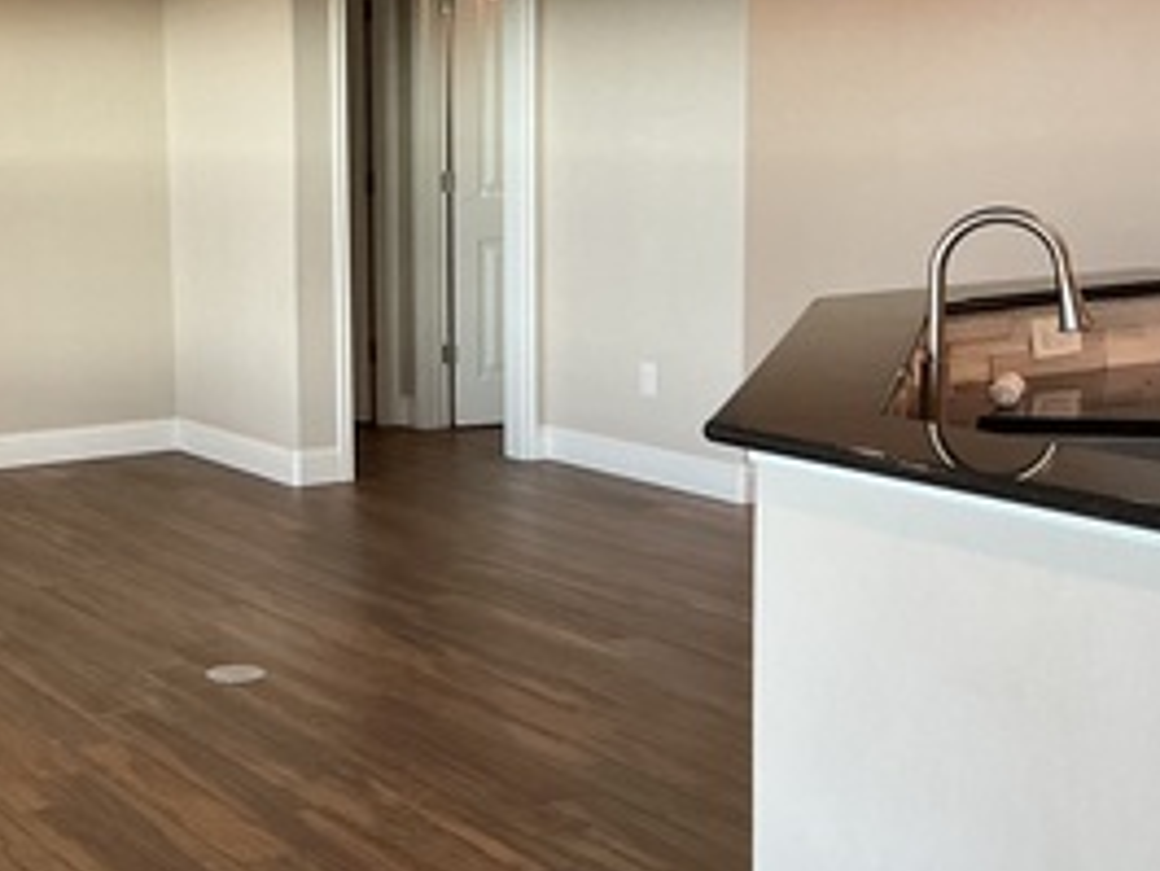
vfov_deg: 21.0
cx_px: -4
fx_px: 2347
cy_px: 416
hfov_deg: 26.3
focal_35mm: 70
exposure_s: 1/60
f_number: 1.8
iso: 64
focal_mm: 3
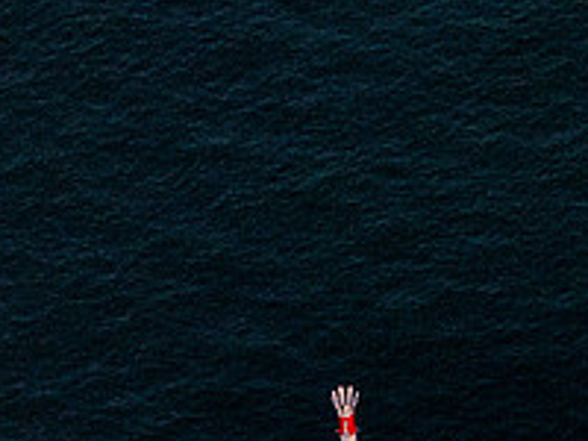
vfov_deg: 7.1
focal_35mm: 209
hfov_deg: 9.4
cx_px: 488
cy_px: 525
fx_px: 3550
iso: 8000
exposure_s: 1/1000
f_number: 2.8
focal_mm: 72
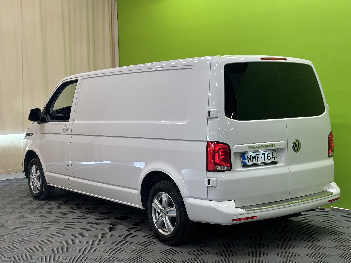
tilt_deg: -2.9
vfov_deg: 28.0
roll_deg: +1.4
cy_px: 132
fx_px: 527
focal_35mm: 52
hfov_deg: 36.8
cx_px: 176
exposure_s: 1/100
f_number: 1.6
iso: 40
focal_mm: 5.96
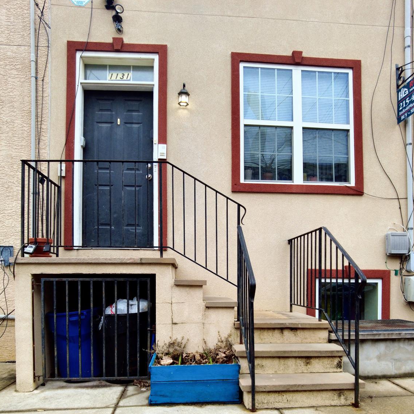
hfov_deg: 65.0
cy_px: 280
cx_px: 204
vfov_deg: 63.2
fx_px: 325
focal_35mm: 24
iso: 100
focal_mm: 4.4
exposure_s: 1/120
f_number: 1.8
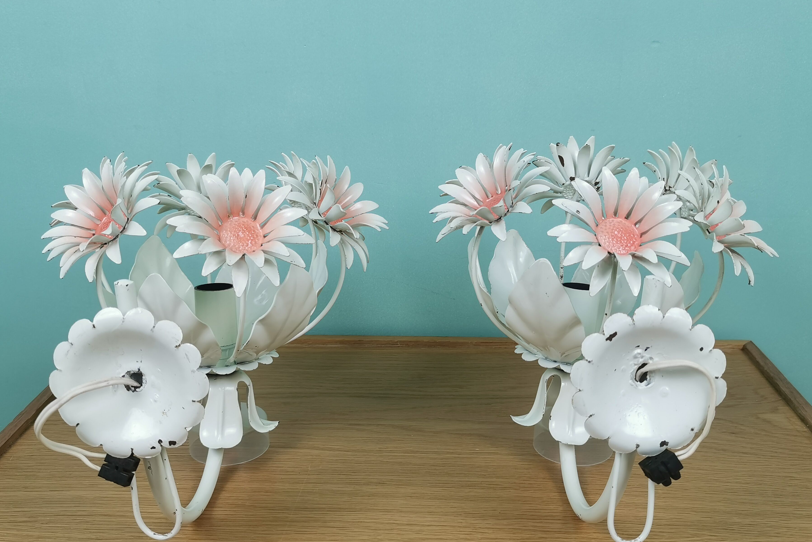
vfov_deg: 35.9
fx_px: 835
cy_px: 278
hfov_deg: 51.9
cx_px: 401
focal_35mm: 37
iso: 50
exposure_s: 1/100
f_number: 1.8
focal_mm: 5.58
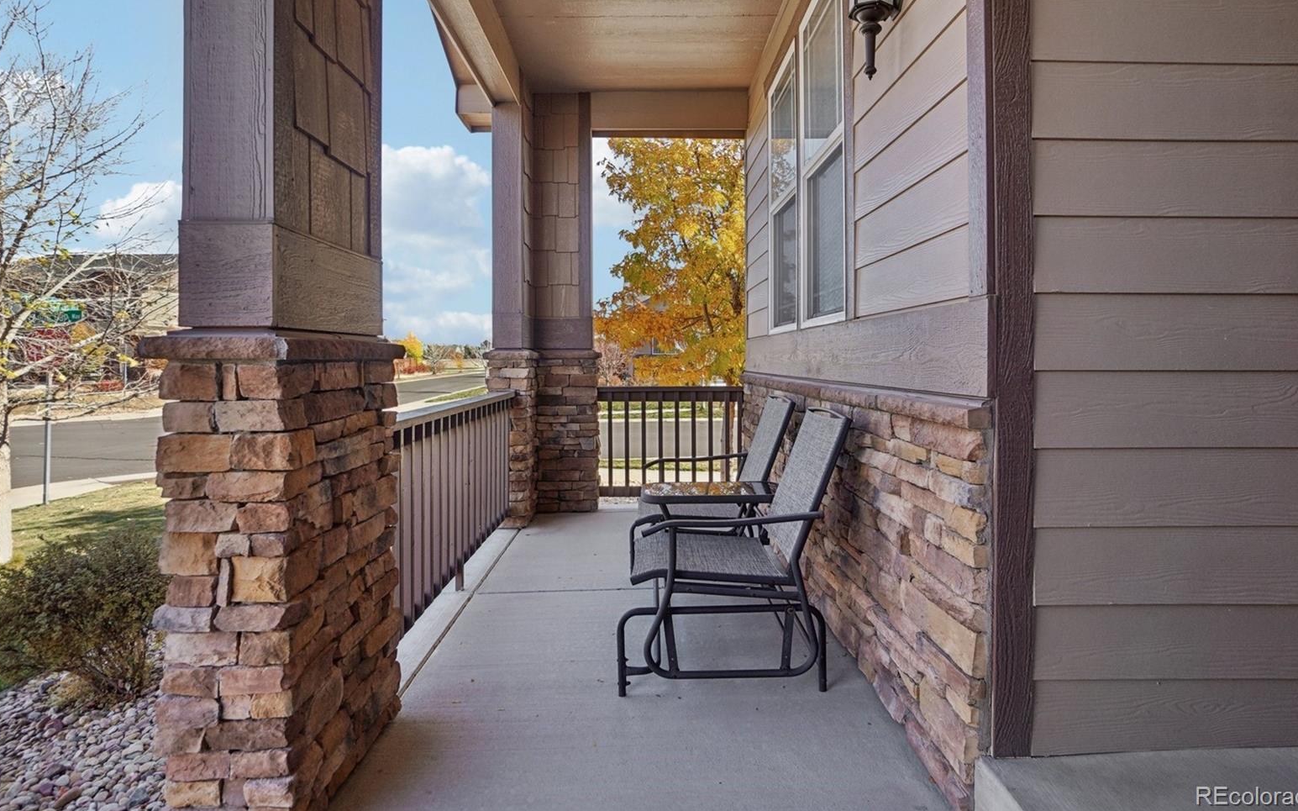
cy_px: 366
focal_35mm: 19
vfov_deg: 62.1
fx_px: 672
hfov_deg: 88.0
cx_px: 660
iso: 100
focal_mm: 12
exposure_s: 1/30
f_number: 8
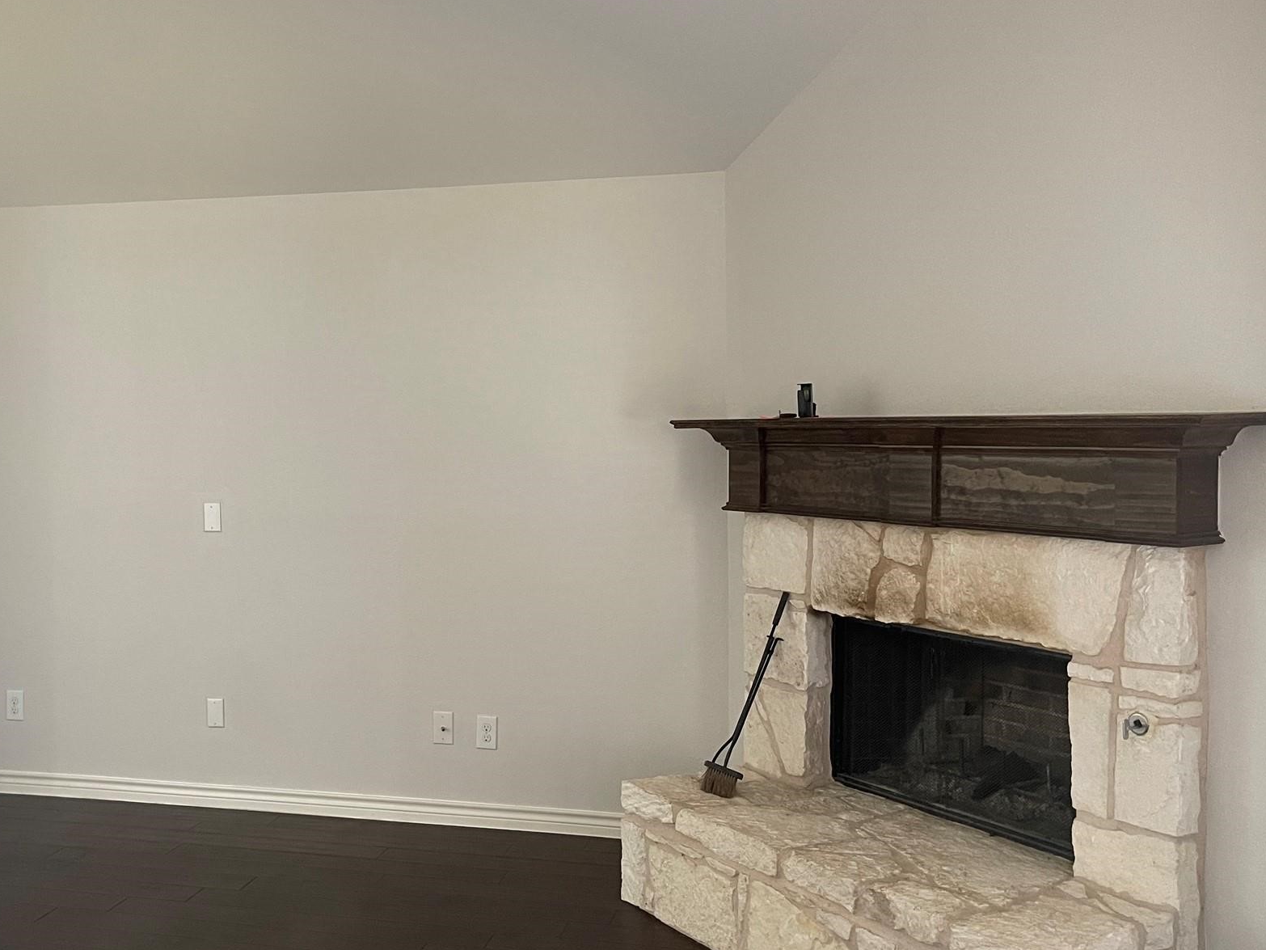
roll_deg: +0.2
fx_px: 1244
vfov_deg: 41.8
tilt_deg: -3.0
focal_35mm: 34
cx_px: 519
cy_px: 454
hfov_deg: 53.6
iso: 400
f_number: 1.6
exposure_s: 1/60
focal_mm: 5.1
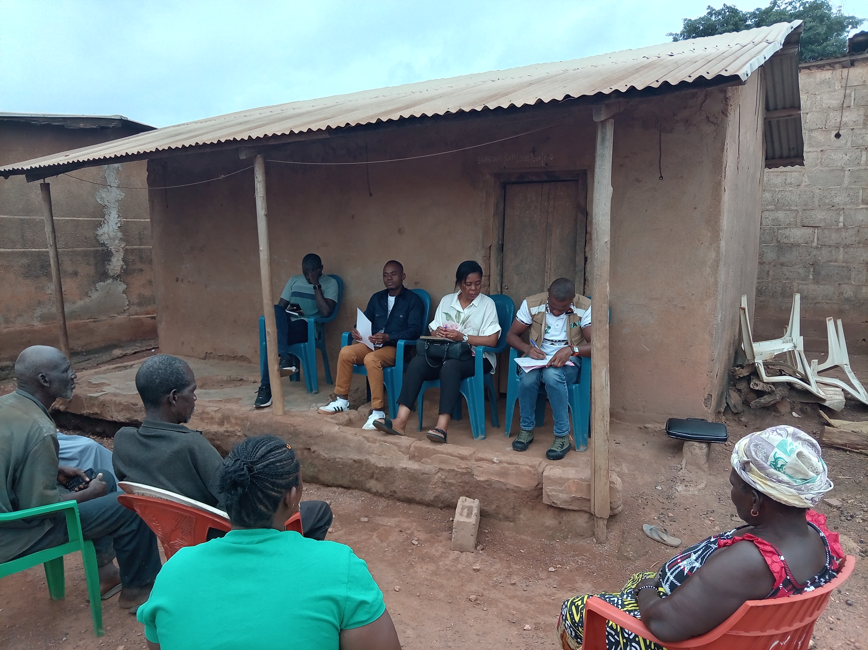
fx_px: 627
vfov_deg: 54.8
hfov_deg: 69.4
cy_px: 325
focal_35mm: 25
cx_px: 434
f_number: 1.8
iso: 101
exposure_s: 1/123
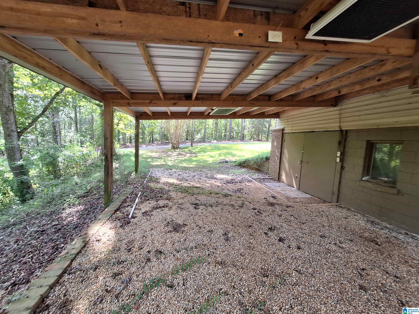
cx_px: 210
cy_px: 157
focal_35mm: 13
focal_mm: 1.74
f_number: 2.2
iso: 64
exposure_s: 1/40
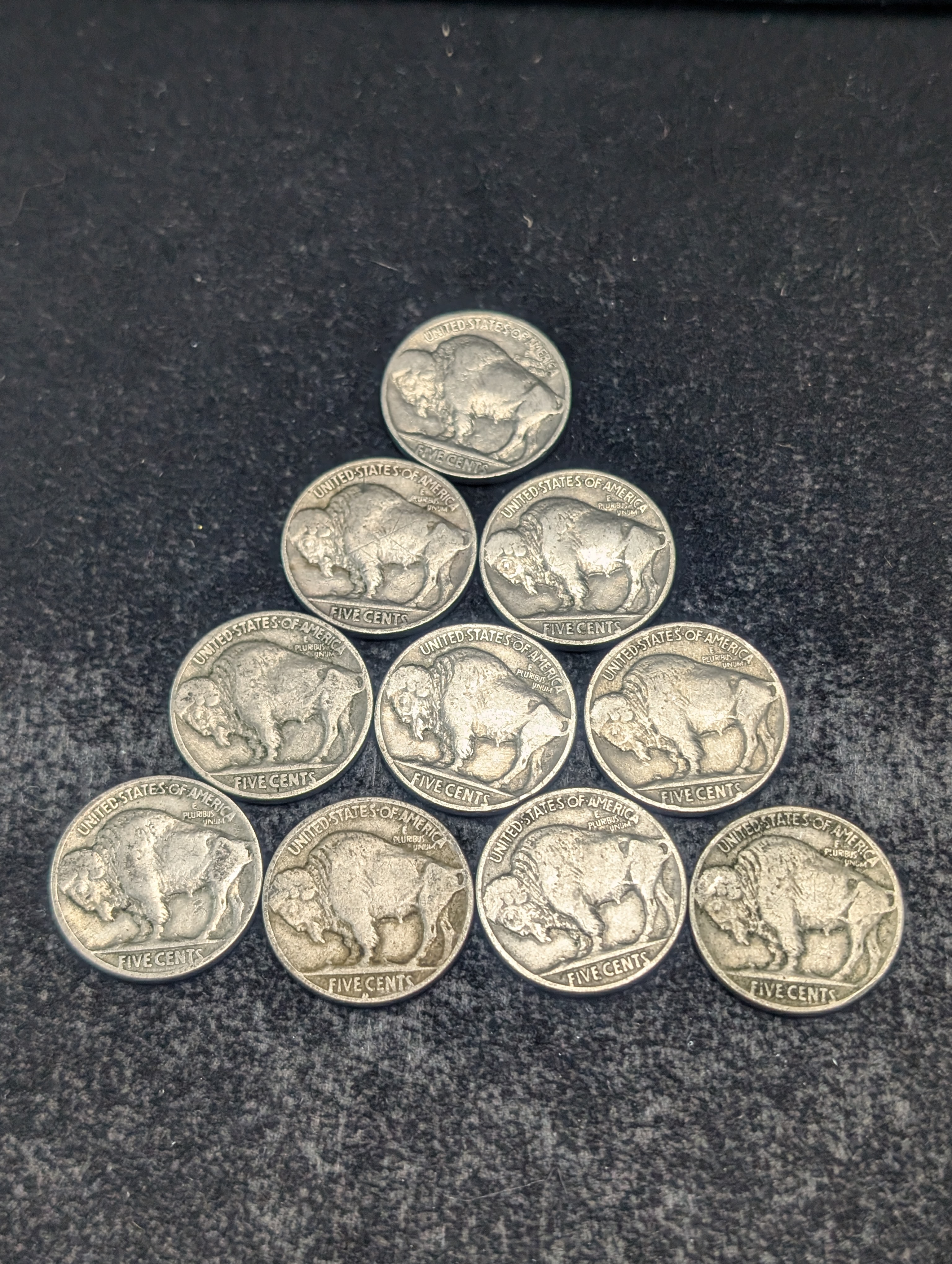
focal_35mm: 49
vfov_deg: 38.9
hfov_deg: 29.7
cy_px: 632
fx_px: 1792
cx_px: 476
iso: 198
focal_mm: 6.9
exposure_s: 1/83.6
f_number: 1.68
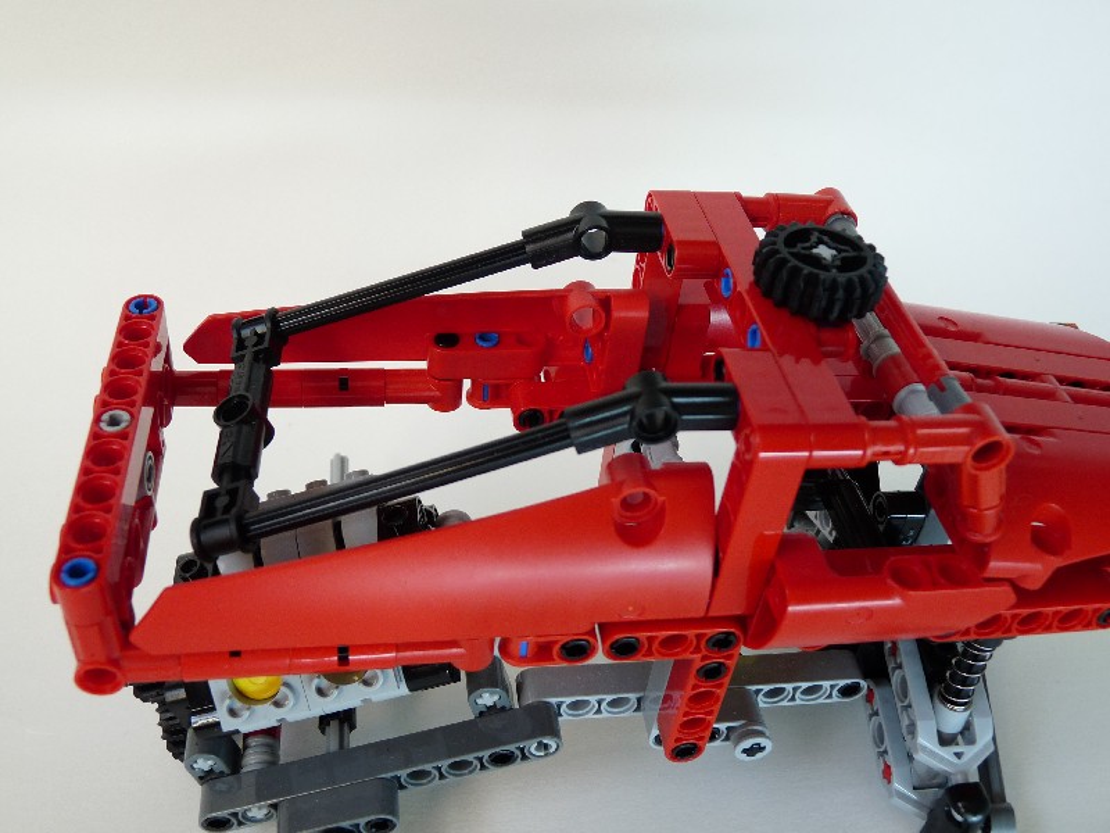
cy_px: 416
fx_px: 1058
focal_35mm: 33
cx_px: 555
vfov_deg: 42.9
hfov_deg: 55.4
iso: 100
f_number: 3
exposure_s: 1/30
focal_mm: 5.9
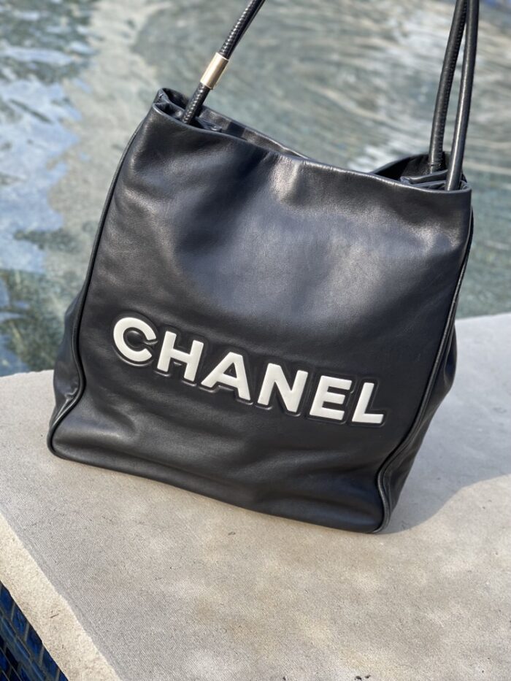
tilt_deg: -25.9
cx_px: 256
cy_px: 340
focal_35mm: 64
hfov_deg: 22.9
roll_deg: -15.1
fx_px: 1259
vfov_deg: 30.3
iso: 25
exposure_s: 1/121
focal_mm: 7.5
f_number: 2.2
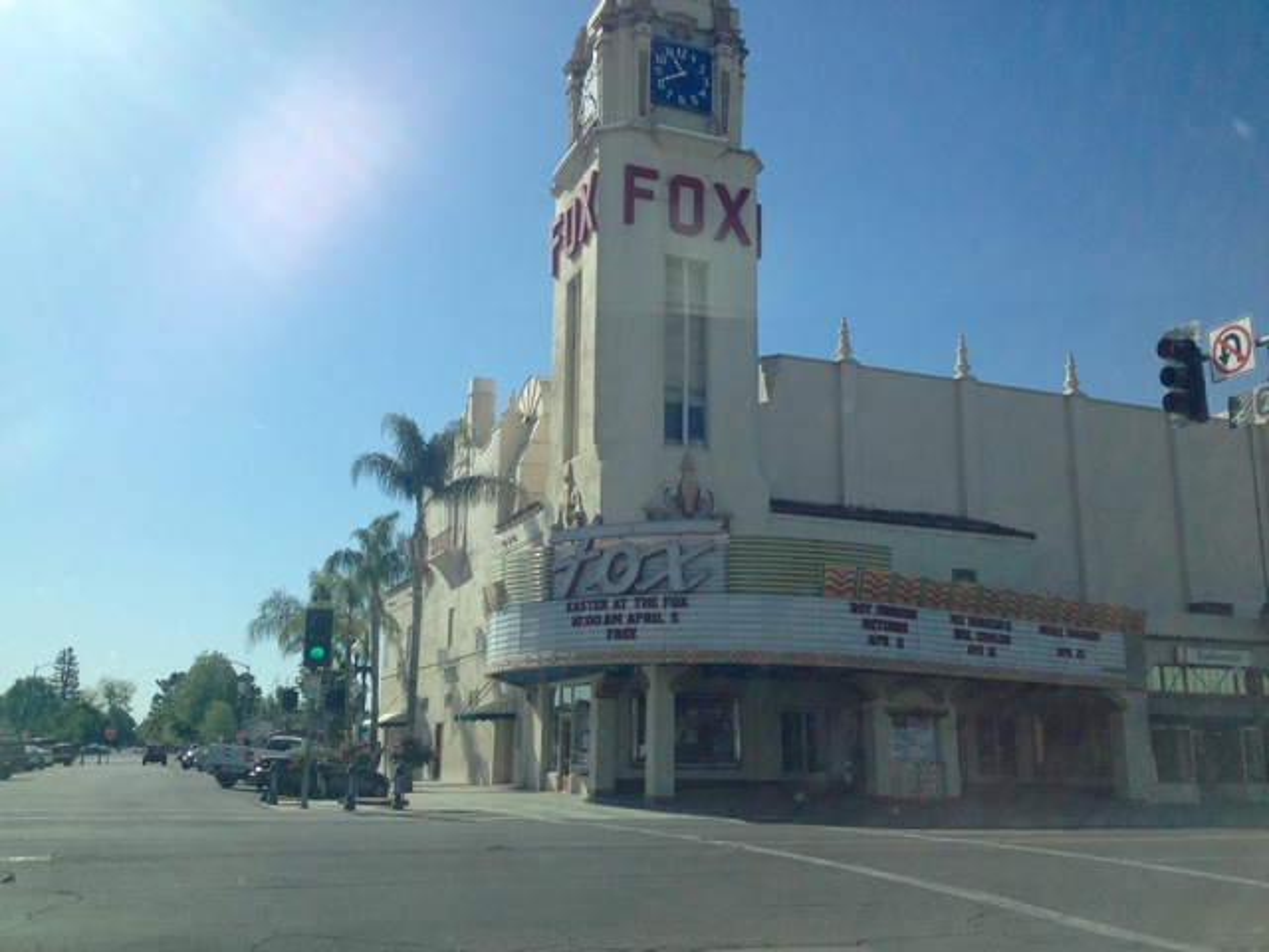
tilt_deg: +14.4
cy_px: 476
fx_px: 1283
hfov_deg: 52.6
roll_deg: +0.2
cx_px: 634
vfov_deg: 40.7
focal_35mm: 35
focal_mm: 4.28
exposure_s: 1/2208
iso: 50
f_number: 2.4
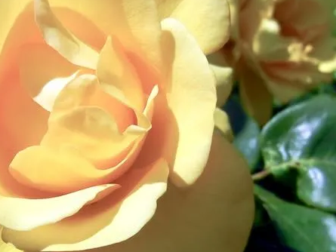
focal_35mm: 69
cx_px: 79
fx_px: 670
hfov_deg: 27.7
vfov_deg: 21.1
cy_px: 189
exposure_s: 1/652
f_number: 7
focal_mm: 5.4
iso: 160
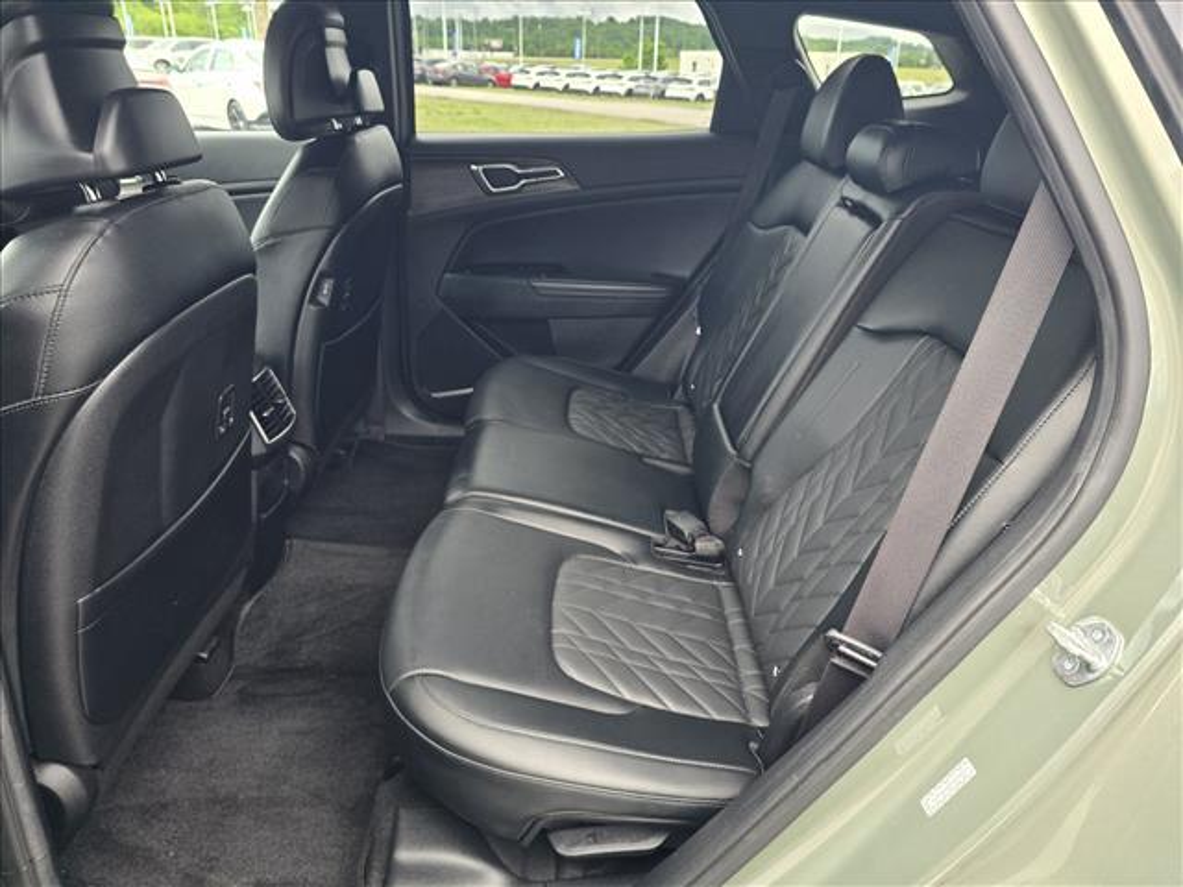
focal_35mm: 23
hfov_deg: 73.9
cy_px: 444
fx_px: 786
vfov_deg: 58.9
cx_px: 592
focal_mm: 6.3
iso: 50
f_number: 1.7
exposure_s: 1/182
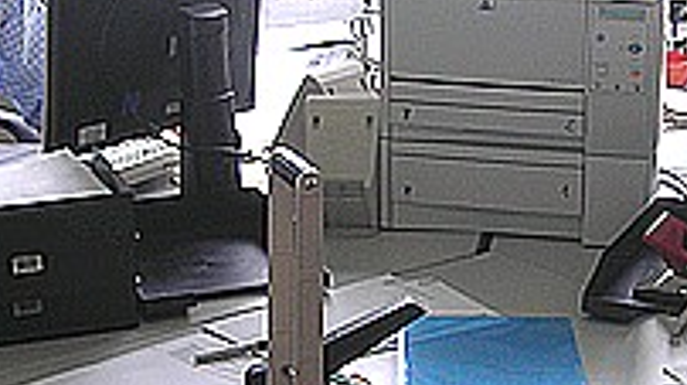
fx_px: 1674
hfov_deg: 23.0
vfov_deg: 13.1
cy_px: 182
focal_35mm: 92
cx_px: 486
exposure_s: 1/60
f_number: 2.8
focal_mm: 6.1
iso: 50
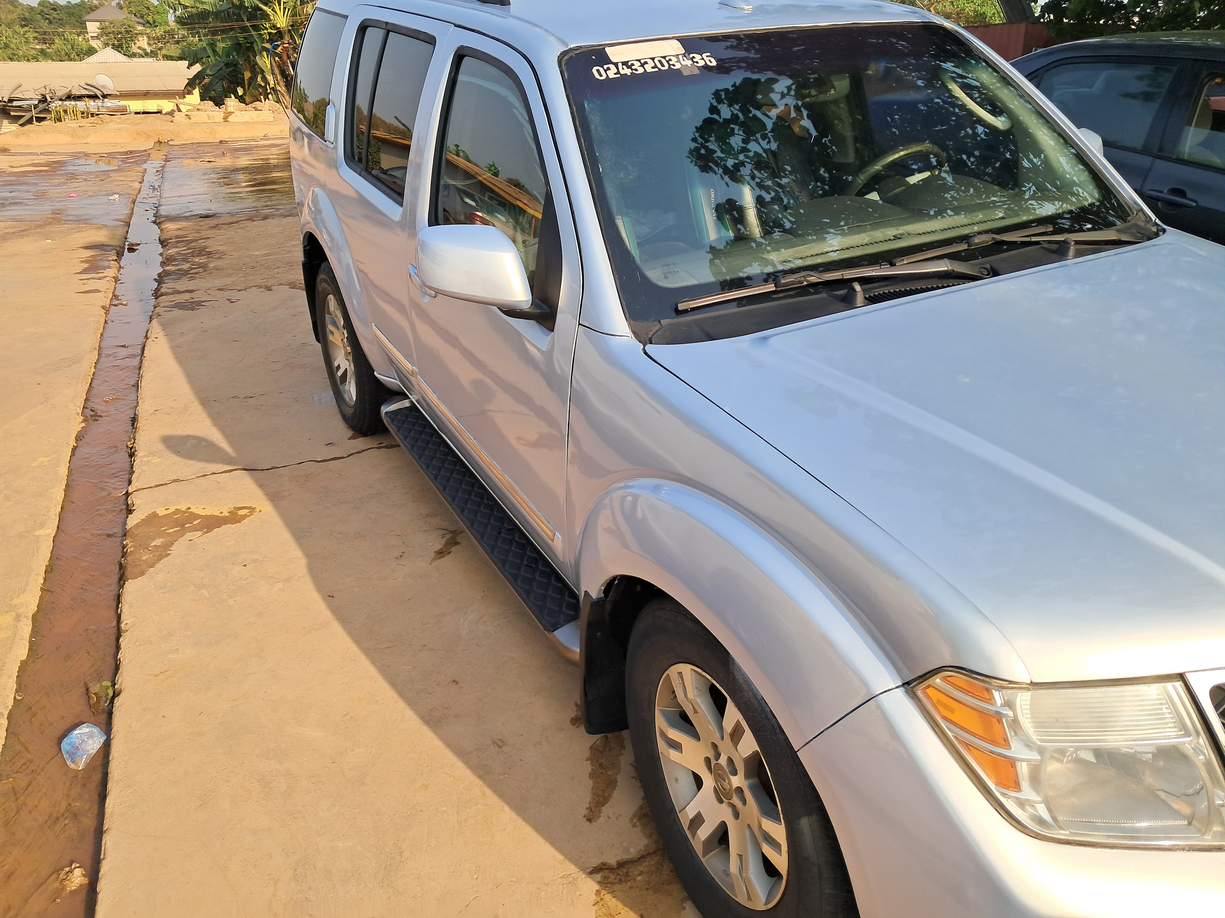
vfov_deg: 51.4
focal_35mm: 27
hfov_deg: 65.3
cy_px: 459
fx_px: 955
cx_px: 612
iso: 50
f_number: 1.8
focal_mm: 4
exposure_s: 1/533
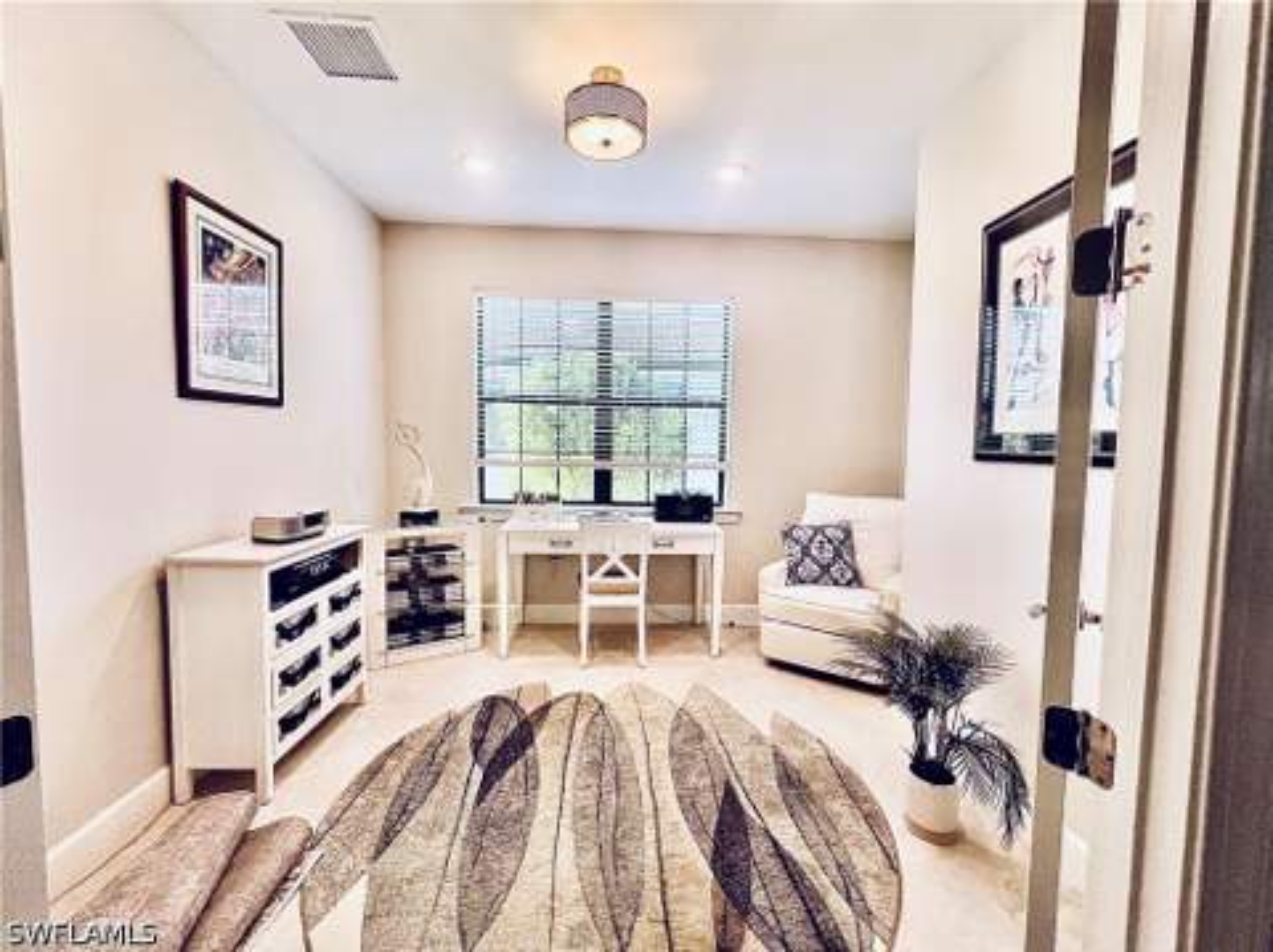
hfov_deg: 106.2
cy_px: 476
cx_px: 636
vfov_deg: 89.8
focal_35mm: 13
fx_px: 478
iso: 64
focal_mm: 1.57
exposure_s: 1/120
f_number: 1.8
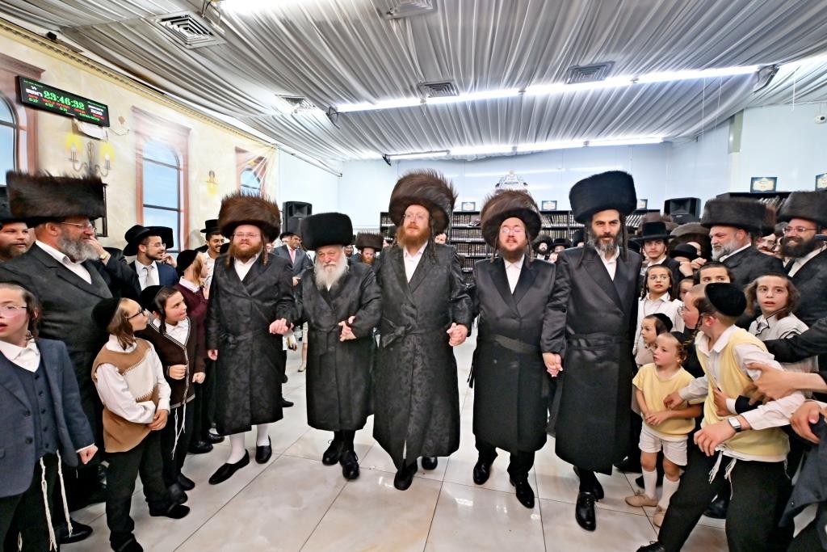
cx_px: 414
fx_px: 345
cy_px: 276
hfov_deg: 100.4
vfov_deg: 77.3
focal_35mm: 15
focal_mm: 10
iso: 640
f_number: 2.8
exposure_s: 1/250
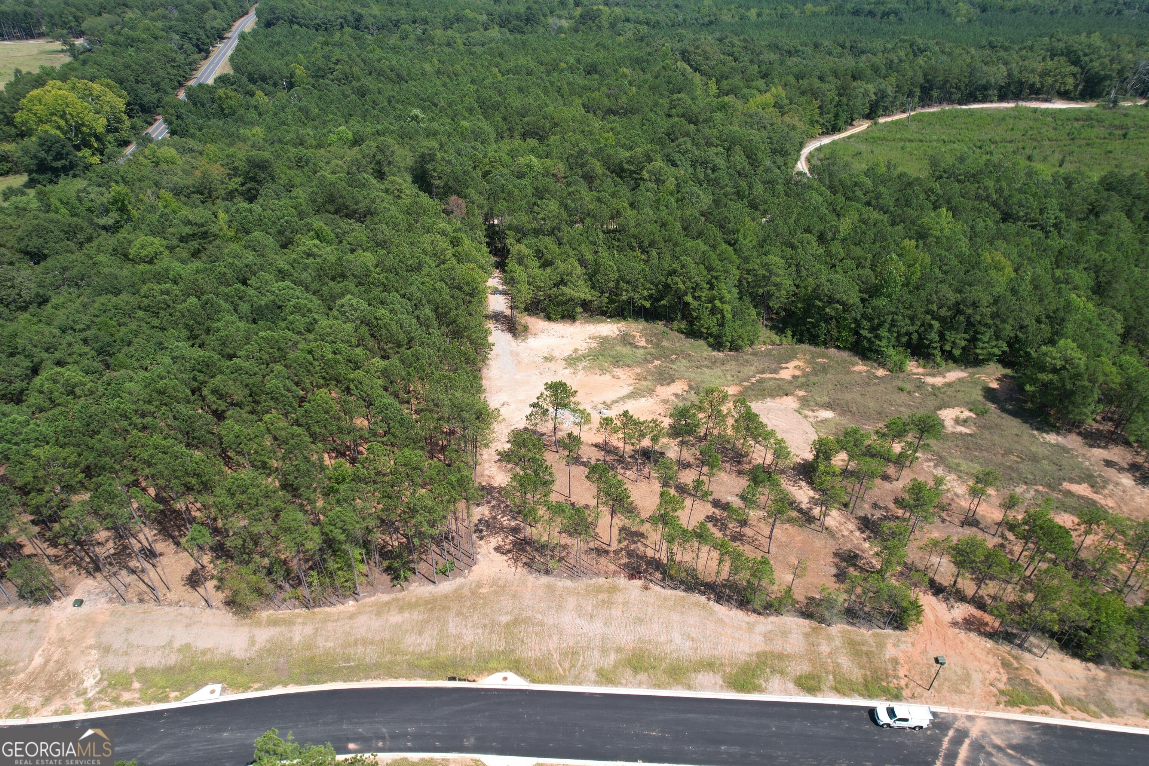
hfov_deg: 78.6
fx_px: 702
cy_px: 383
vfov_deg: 57.2
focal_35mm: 22
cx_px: 574
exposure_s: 1/1500
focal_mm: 8.38
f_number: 2.8
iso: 110
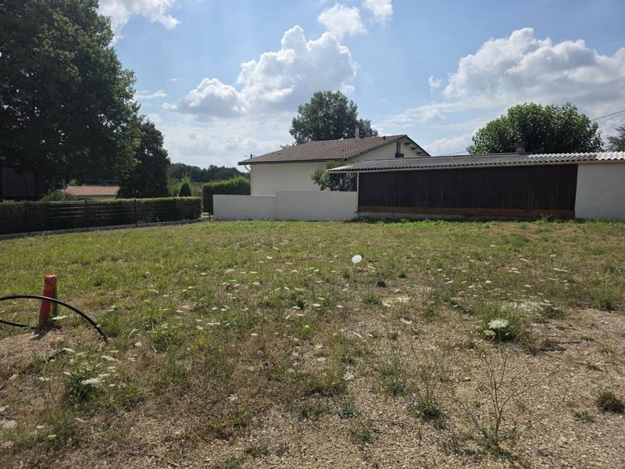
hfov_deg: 73.9
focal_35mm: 23
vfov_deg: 58.9
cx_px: 312
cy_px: 234
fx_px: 415
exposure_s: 1/7944
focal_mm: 6.3
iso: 64
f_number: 1.7
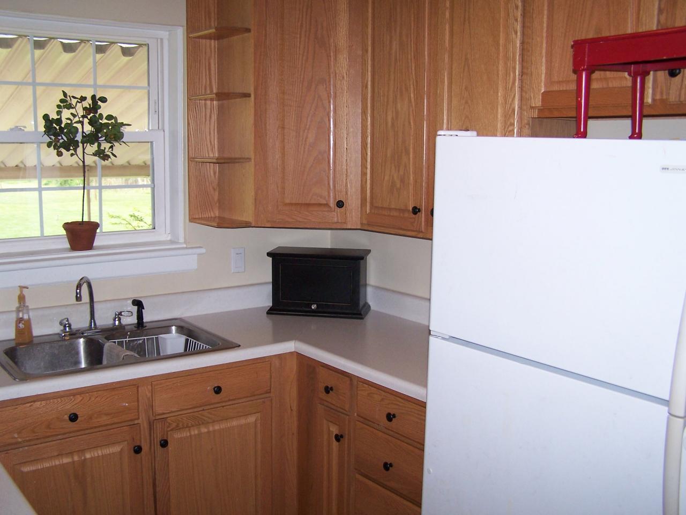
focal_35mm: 38
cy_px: 258
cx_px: 343
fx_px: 753
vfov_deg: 37.7
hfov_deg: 49.0
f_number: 2.8
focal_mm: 6.3
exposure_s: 1/60
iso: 140
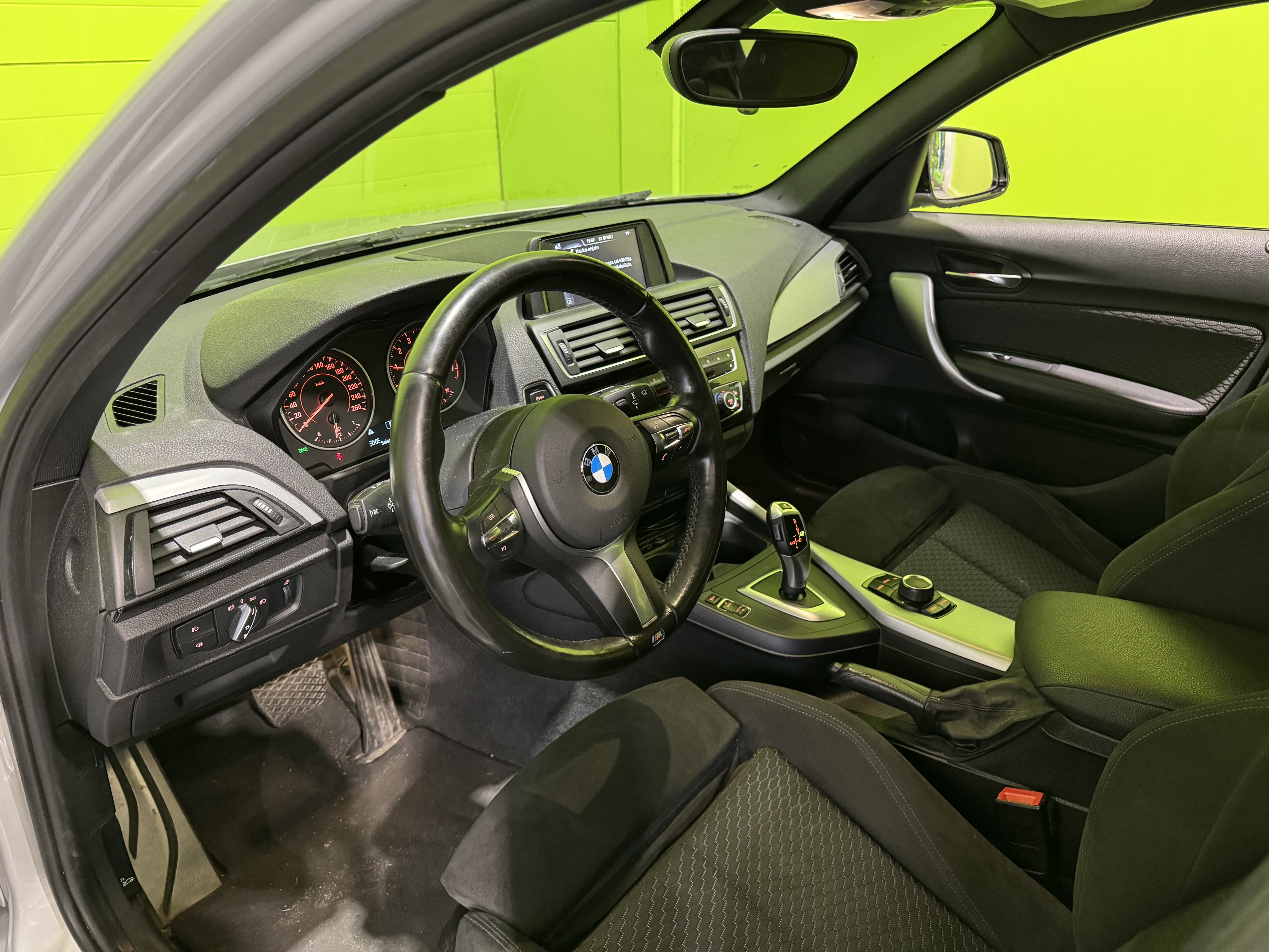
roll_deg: +1.3
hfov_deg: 71.6
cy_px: 476
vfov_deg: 56.8
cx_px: 634
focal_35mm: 24
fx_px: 880
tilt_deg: -25.0
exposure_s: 1/33
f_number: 1.78
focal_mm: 6.76
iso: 800
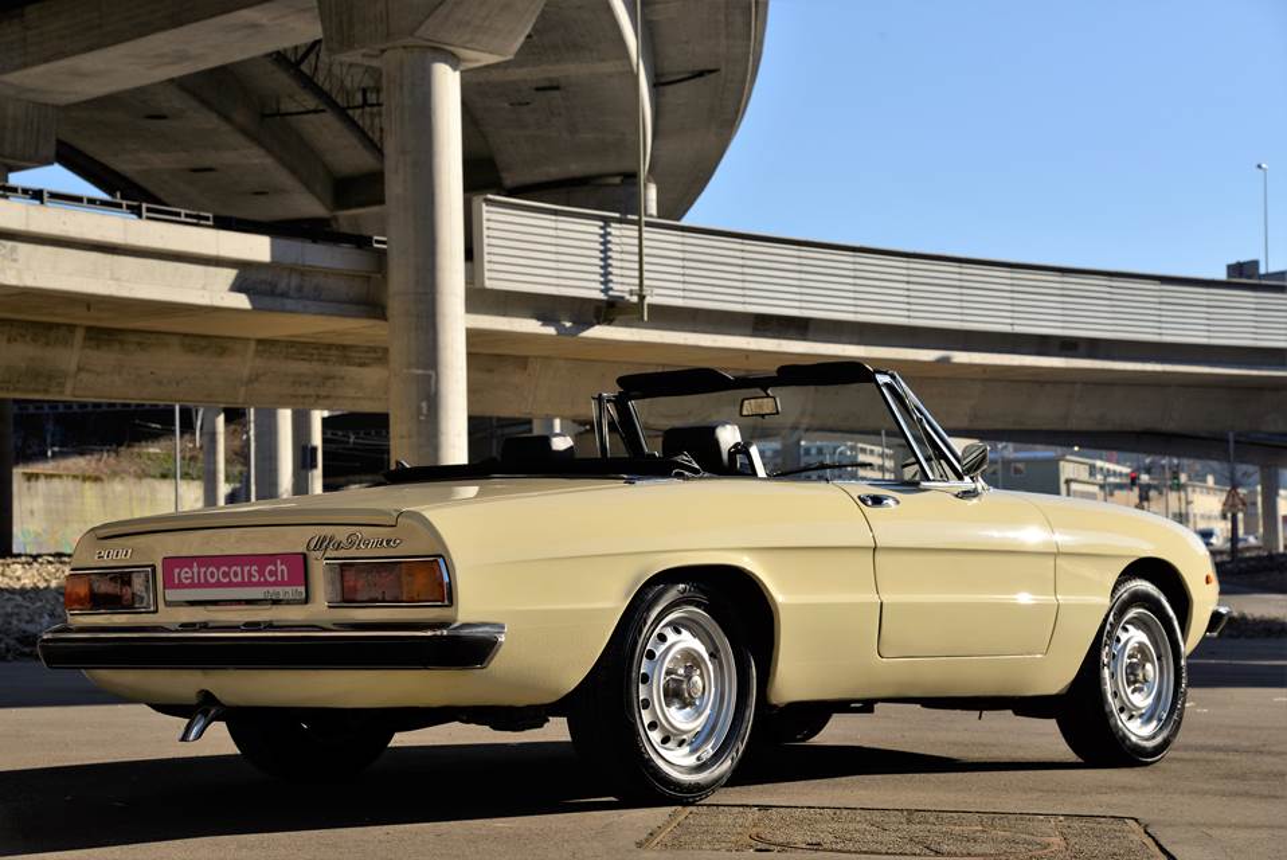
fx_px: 2361
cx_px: 644
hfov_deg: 30.5
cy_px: 430
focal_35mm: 66
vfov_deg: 20.6
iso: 100
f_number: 8
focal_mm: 66
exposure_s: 1/250
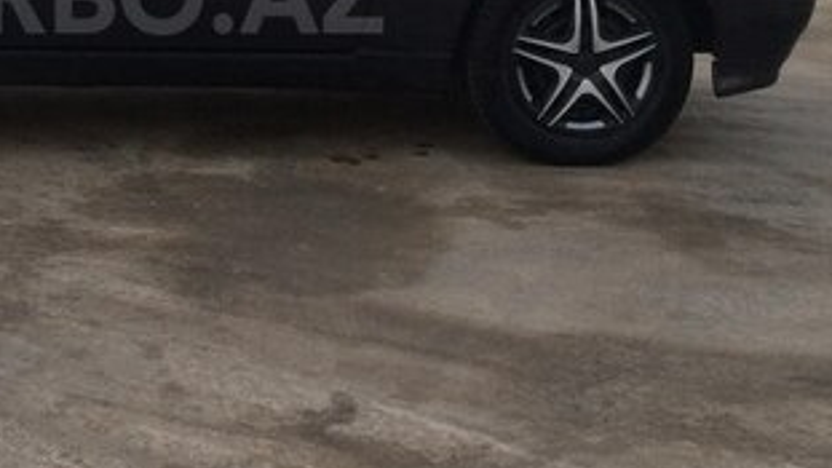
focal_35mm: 67
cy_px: -7
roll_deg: +2.0
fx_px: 1478
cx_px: 110
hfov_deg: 30.3
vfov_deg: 17.5
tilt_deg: -6.3
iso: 125
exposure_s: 1/33
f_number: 2.2
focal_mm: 4.15
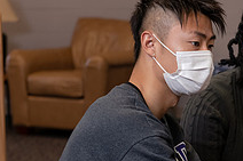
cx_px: 230
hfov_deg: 12.0
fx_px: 1147
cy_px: 119
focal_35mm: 170
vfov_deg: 8.1
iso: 1000
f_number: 4
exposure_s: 1/160
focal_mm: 62
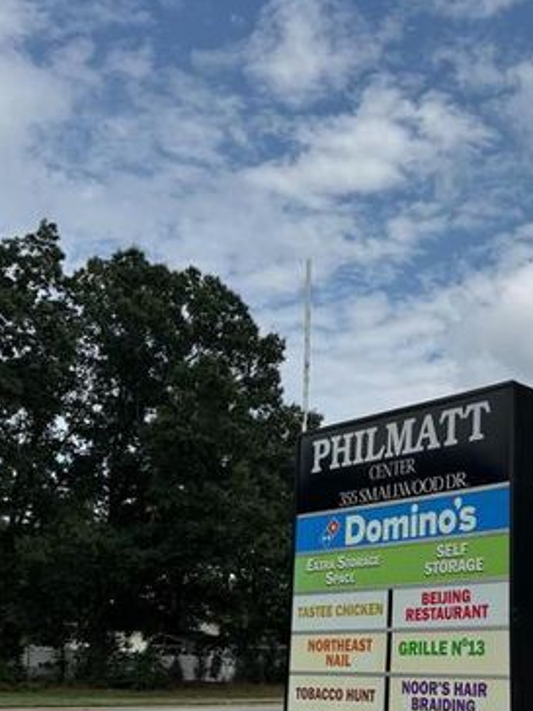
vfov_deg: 42.3
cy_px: 485
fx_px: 903
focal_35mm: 44
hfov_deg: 31.5
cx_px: 471
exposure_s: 1/7937
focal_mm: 6.76
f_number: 1.78
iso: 80
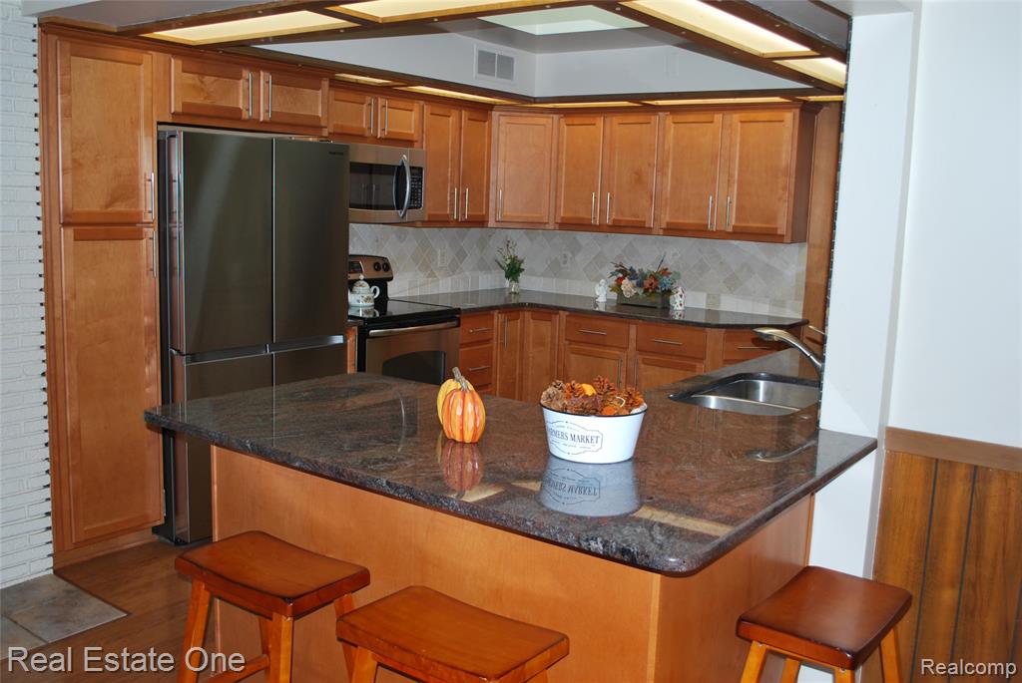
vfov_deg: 40.1
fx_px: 938
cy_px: 342
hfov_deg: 57.2
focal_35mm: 33
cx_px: 511
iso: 200
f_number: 4
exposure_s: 1/60
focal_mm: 22
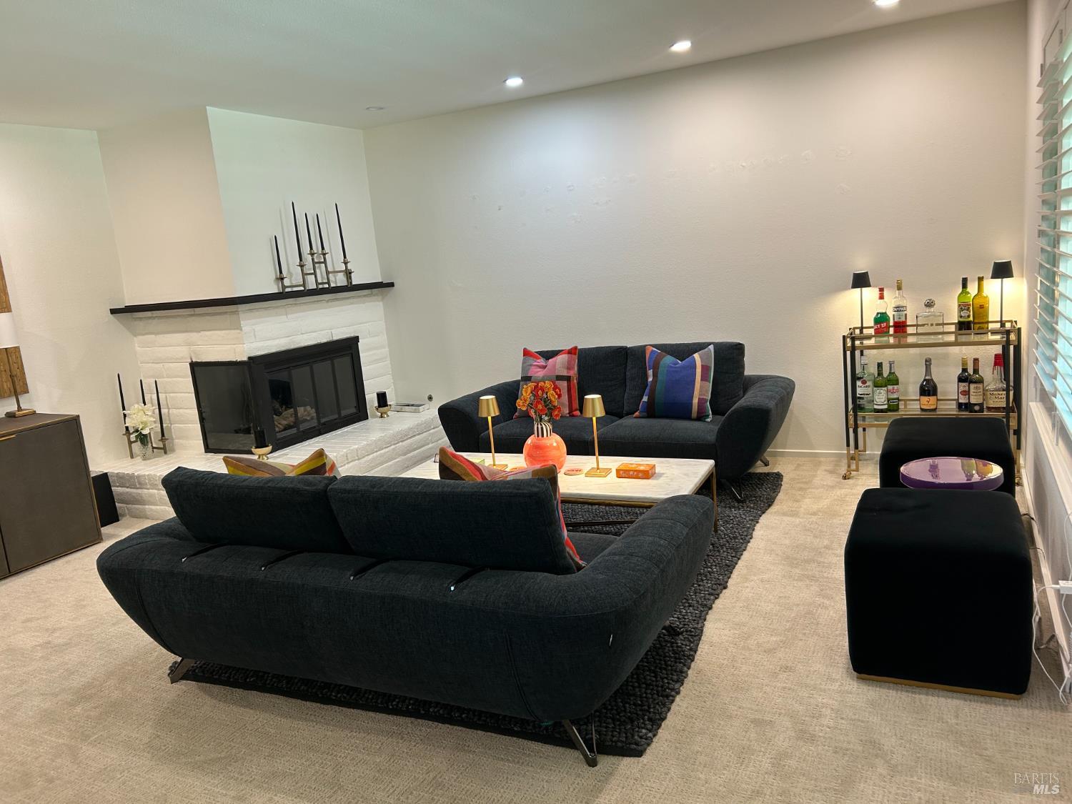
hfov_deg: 67.3
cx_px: 536
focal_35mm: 26
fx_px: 805
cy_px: 402
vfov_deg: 53.1
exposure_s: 1/60
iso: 80
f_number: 1.5
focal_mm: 5.7
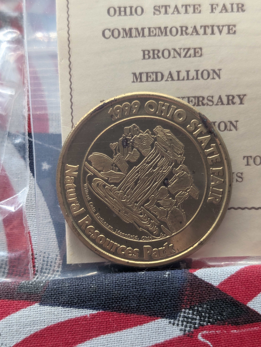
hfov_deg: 29.7
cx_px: 130
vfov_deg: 38.9
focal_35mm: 49
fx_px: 491
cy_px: 174
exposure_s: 1/149
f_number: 1.68
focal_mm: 6.9
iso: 127
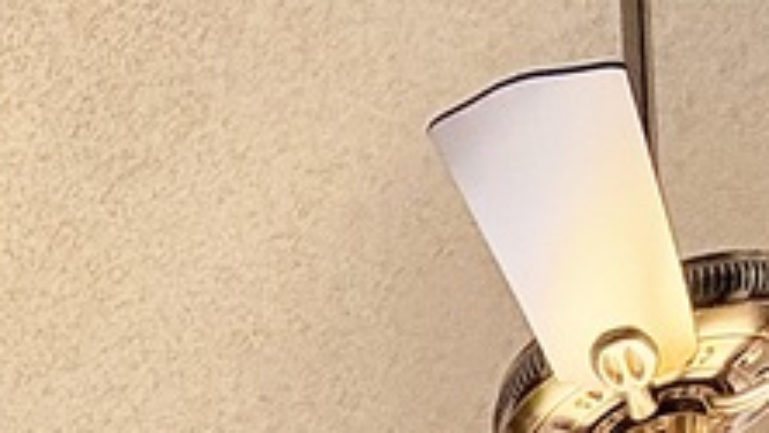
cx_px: -655
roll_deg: +0.6
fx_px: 2019
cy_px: 1687
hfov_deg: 17.2
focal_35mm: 99
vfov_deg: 8.0
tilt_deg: -0.8
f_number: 2.2
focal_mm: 2.22
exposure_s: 1/120
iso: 100
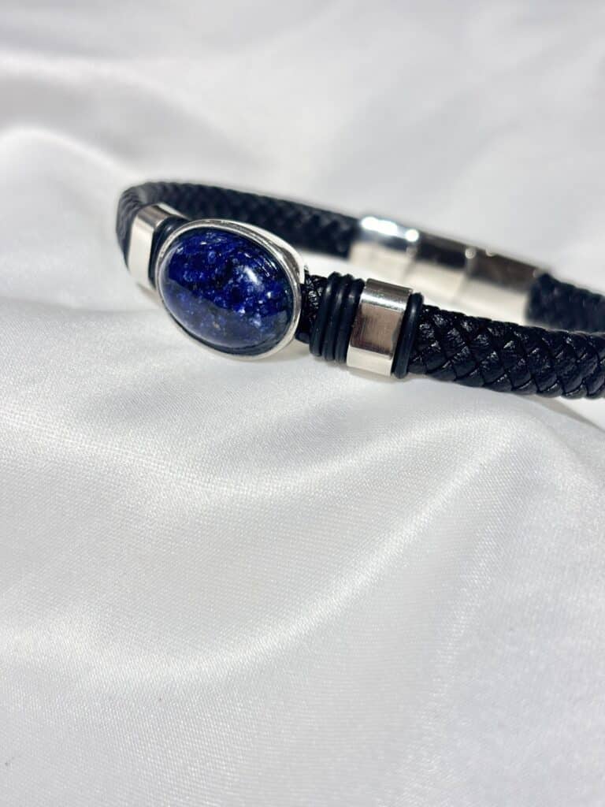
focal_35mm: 52
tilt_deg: -28.0
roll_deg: -1.3
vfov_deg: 36.8
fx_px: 1212
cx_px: 302
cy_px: 404
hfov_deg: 28.0
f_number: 1.6
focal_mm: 5.96
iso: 32
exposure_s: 1/306
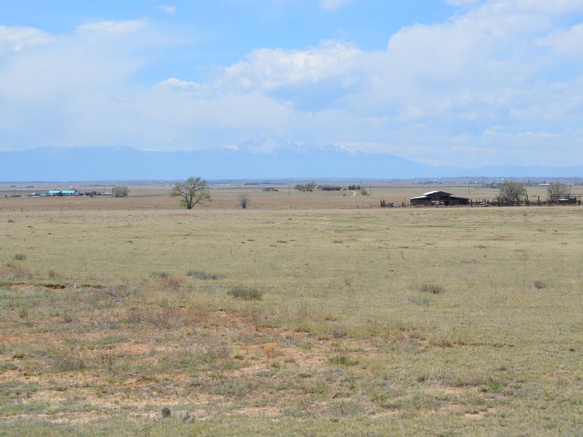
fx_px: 1525
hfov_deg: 21.6
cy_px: 218
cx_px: 323
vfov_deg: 16.3
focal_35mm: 91
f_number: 9
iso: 100
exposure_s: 1/320
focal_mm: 55
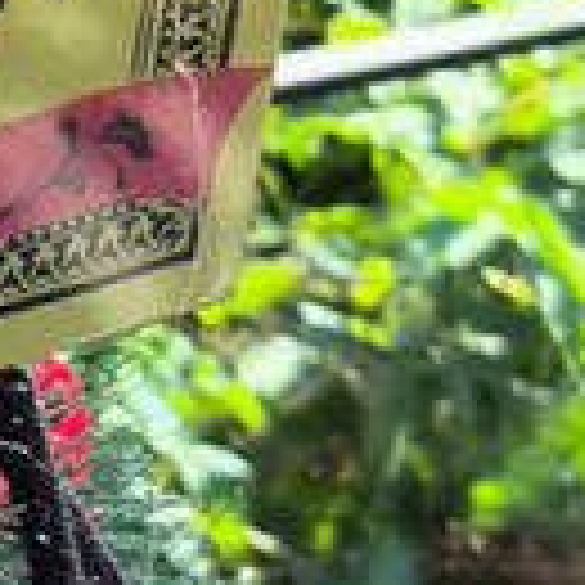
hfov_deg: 6.0
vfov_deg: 6.3
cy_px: -374
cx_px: -1181
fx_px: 5201
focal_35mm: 272
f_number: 1.7
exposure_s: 1/491
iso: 50
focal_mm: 4.71
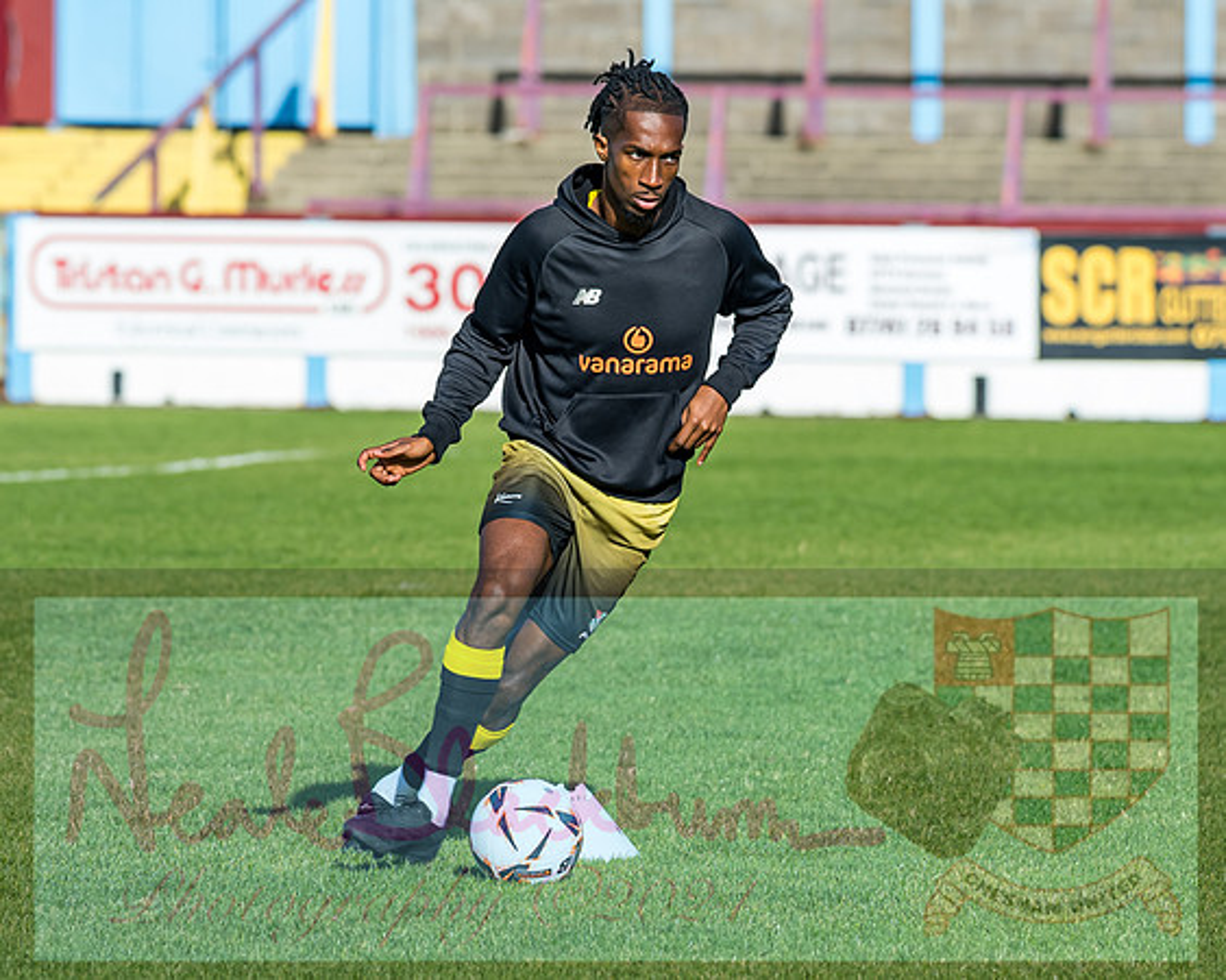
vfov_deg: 4.6
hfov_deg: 5.7
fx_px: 12311
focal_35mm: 339
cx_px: 681
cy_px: 456
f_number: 3.2
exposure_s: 1/1250
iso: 50
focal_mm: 135
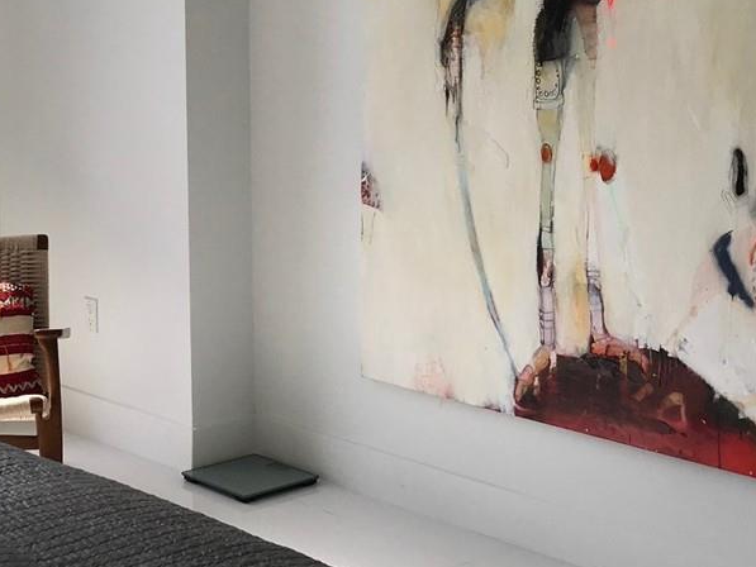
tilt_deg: -9.4
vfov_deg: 19.6
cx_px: 171
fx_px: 1638
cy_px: 242
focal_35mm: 75
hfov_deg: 25.6
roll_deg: +1.3
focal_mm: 3.99
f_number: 1.8
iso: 20
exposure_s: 1/414
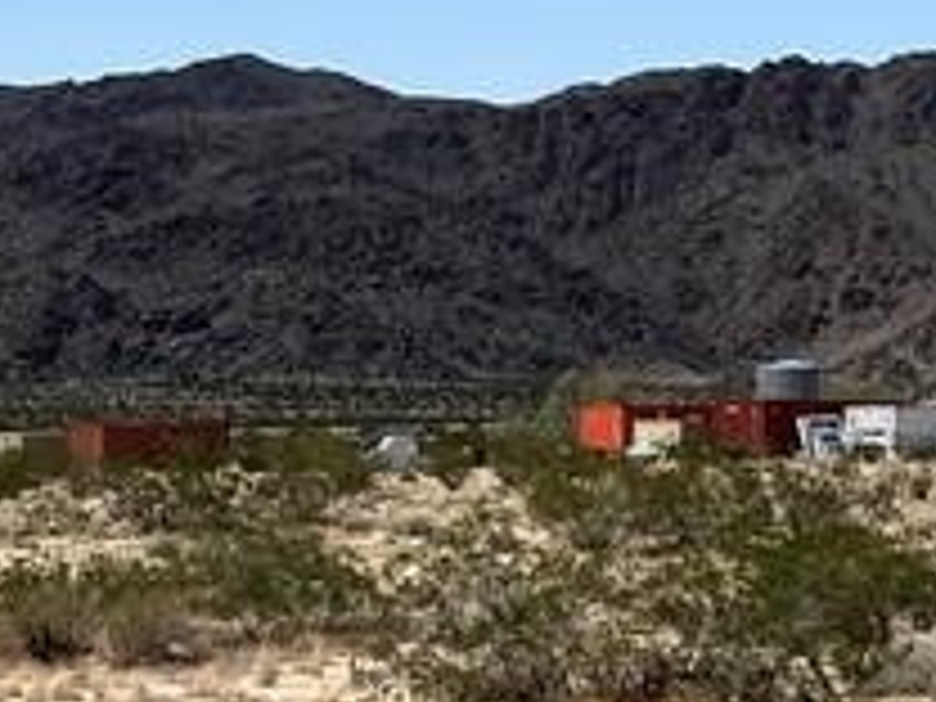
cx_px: -400
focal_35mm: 128
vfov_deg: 11.3
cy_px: 904
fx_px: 3461
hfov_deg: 14.5
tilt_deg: -9.2
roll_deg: +1.9
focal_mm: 5.1
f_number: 1.6
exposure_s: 1/4651
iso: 50
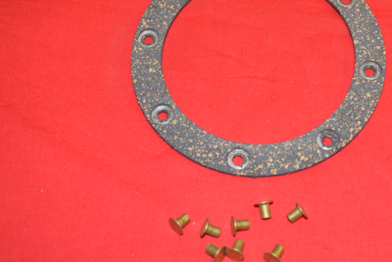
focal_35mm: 60
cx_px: 276
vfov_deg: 22.7
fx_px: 652
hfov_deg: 33.0
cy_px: 126
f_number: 5
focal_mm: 23
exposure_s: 1/125
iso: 800
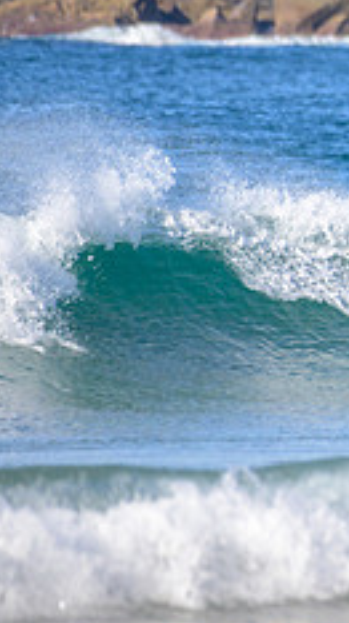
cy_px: 129
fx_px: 21465
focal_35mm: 1300
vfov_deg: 1.7
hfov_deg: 0.9
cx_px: 765
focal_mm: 500
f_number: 5.6
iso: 320
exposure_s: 1/2000
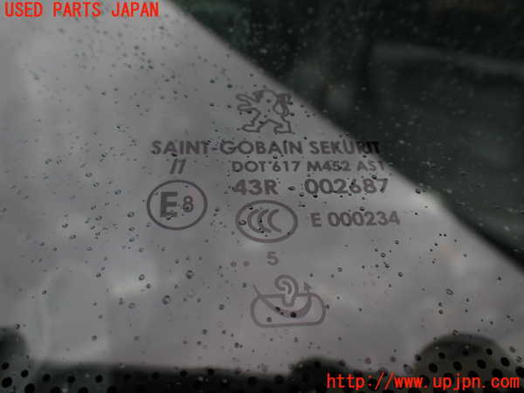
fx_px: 454
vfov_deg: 46.8
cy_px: 196
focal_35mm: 30
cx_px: 262
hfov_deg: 60.0
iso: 100
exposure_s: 1/400
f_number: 3.2
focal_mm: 5.4
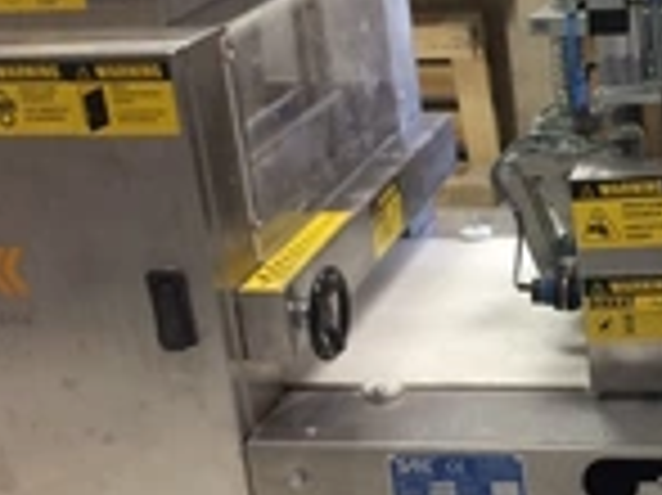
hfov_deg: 23.8
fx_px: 1510
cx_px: 644
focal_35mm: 79
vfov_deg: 18.6
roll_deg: +4.0
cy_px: 274
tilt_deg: -21.4
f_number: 2.2
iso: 80
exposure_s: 1/30
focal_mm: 4.15
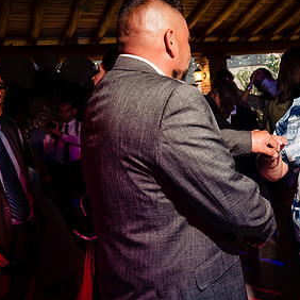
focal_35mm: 56
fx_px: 549
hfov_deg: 29.5
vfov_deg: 30.5
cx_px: 259
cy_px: 132
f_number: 6.3
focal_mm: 32
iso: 2000
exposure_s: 1/125
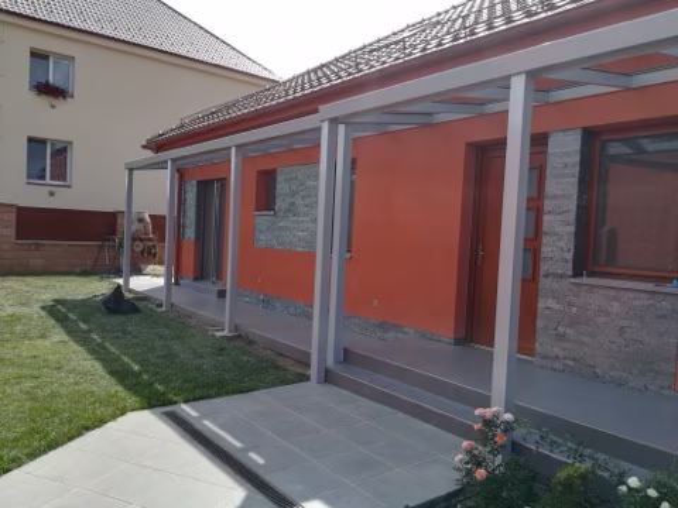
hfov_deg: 67.3
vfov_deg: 53.1
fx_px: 509
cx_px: 339
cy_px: 254
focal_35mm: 26
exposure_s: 1/504
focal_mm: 3.83
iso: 50
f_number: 2.2
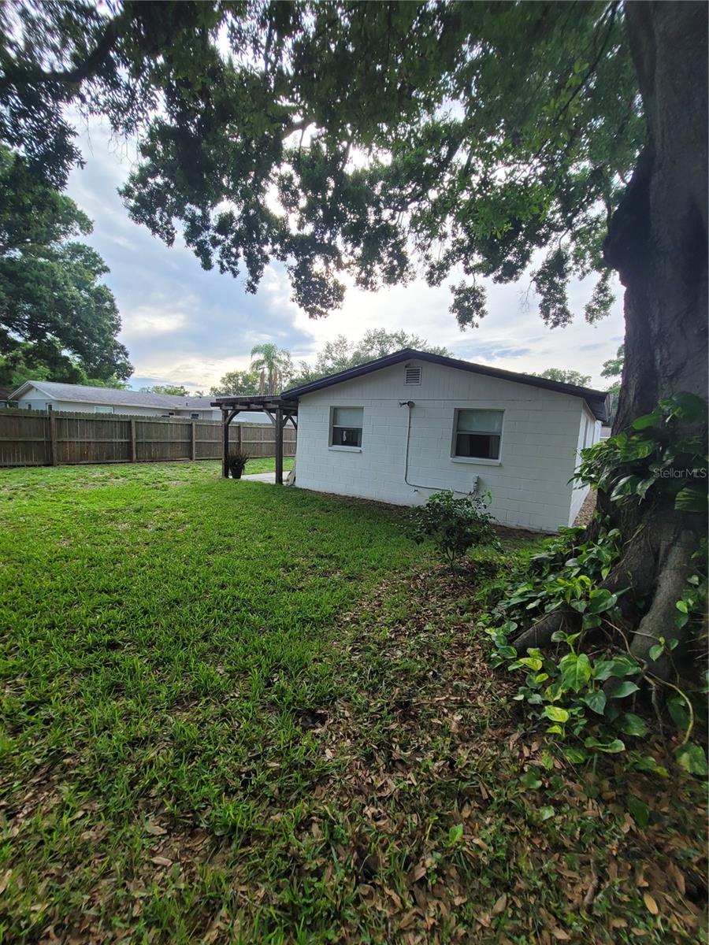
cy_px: 472
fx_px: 355
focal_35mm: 13
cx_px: 354
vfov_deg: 106.2
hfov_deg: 89.9
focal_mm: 2.2
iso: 64
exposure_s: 1/499
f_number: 2.2
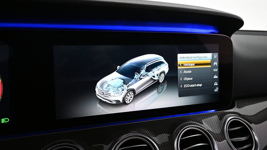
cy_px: 65
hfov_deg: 71.9
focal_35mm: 26
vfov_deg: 44.3
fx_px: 184
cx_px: 138
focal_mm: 16
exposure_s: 1/160
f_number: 3.5
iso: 4000
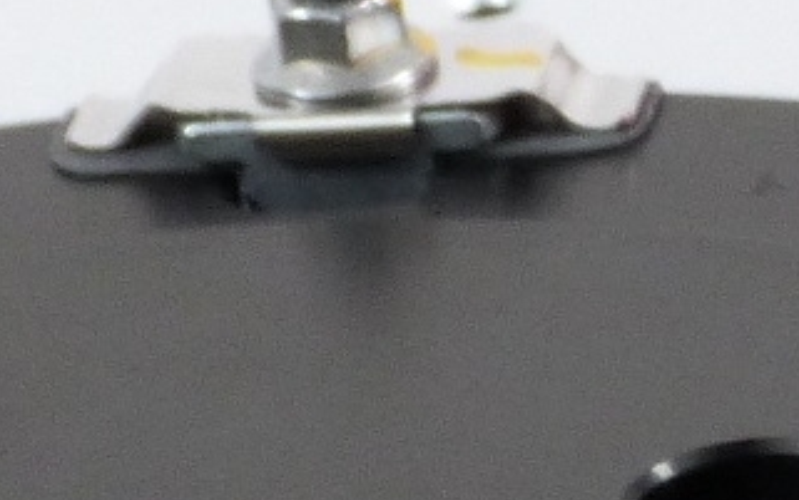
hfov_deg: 3.3
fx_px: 13965
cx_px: 1566
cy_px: 1249
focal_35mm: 641
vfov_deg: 2.0
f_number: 4
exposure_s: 1/200
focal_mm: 17.5
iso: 200
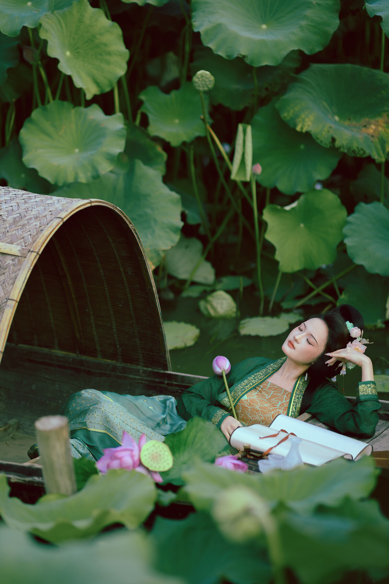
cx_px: 194
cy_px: 292
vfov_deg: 23.9
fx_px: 1378
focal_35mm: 85
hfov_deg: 16.1
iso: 100
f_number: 1.8
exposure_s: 1/1250
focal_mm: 85
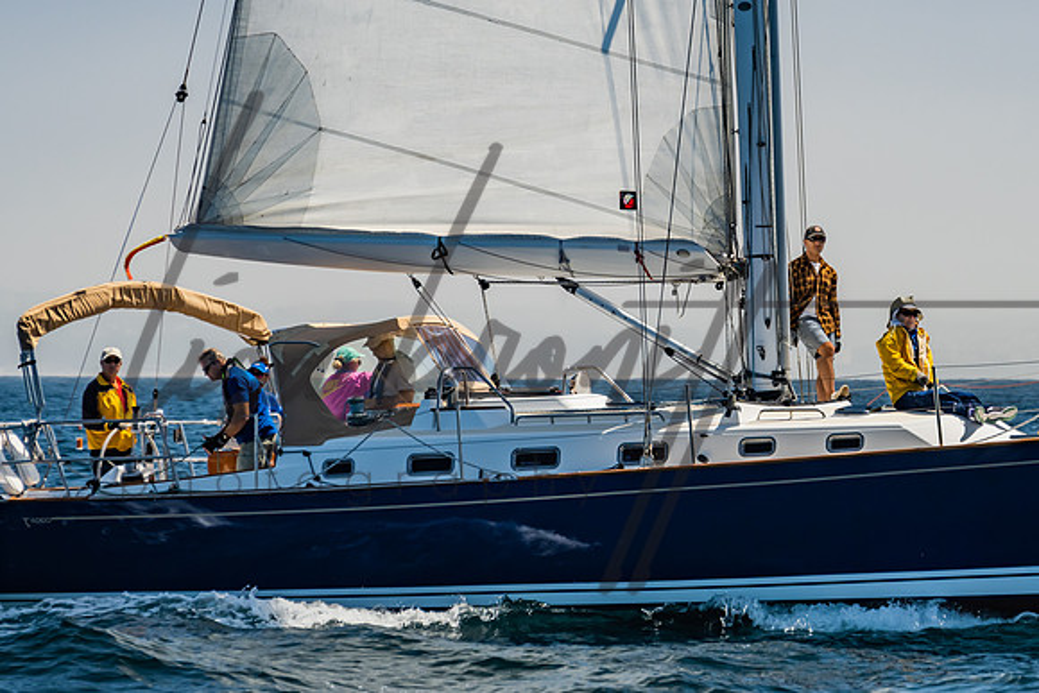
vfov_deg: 4.3
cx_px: 694
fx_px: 9298
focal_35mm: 322
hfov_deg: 6.4
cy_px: 211
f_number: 6.3
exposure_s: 1/640
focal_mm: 170
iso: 160
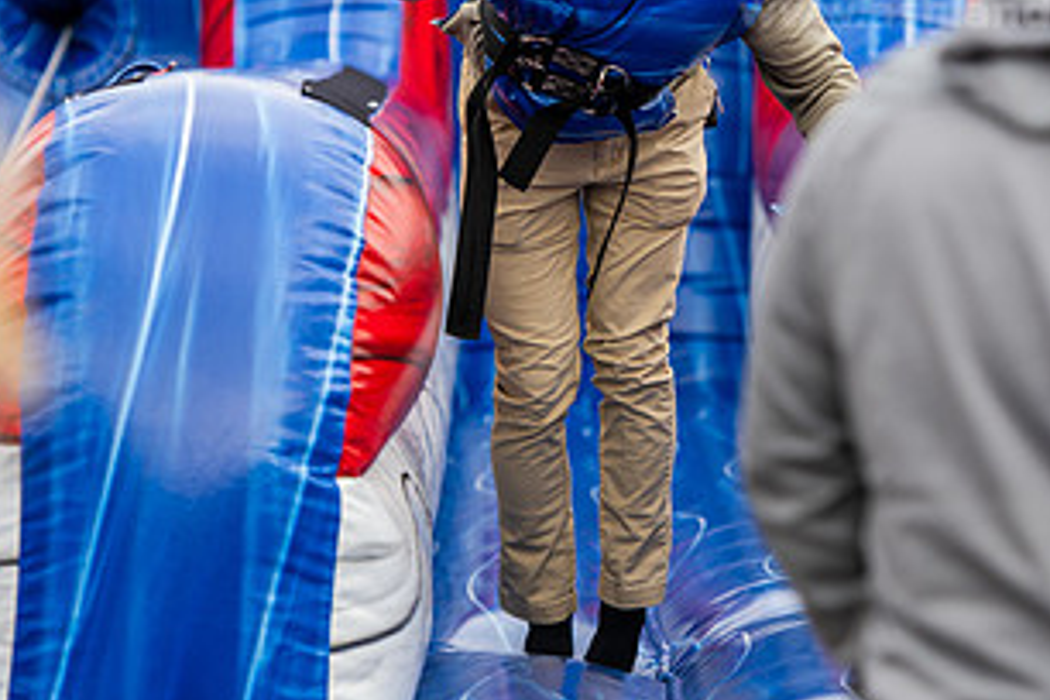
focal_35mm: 256
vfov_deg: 5.4
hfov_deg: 8.0
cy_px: 84
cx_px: 583
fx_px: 7466
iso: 125
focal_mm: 135
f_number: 3.5
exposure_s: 1/800
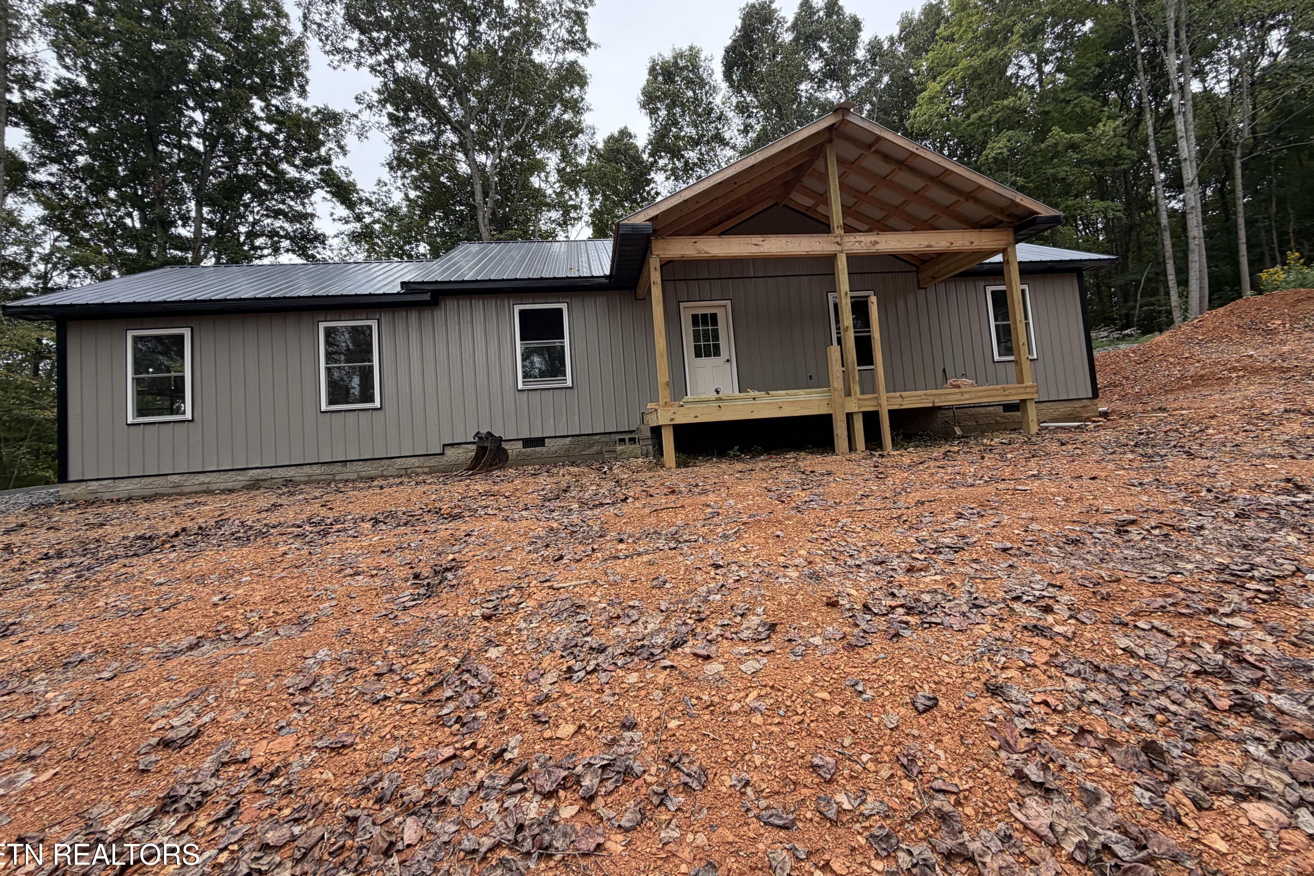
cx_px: 662
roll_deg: +4.5
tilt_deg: +3.5
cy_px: 394
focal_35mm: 15
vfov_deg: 77.1
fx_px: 547
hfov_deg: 100.4
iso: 50
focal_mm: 2.22
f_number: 2.2
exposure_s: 1/157
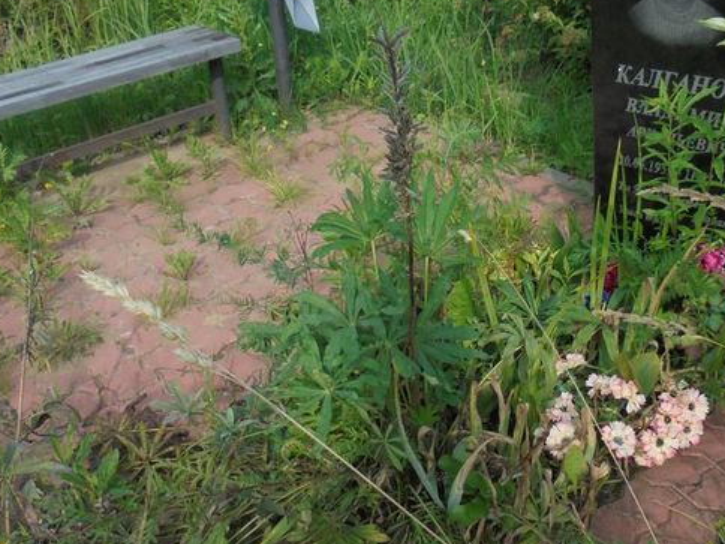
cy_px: 247
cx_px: 431
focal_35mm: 43
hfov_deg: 43.7
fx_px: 901
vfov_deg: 33.6
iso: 100
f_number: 3.5
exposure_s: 1/320
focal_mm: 4.6
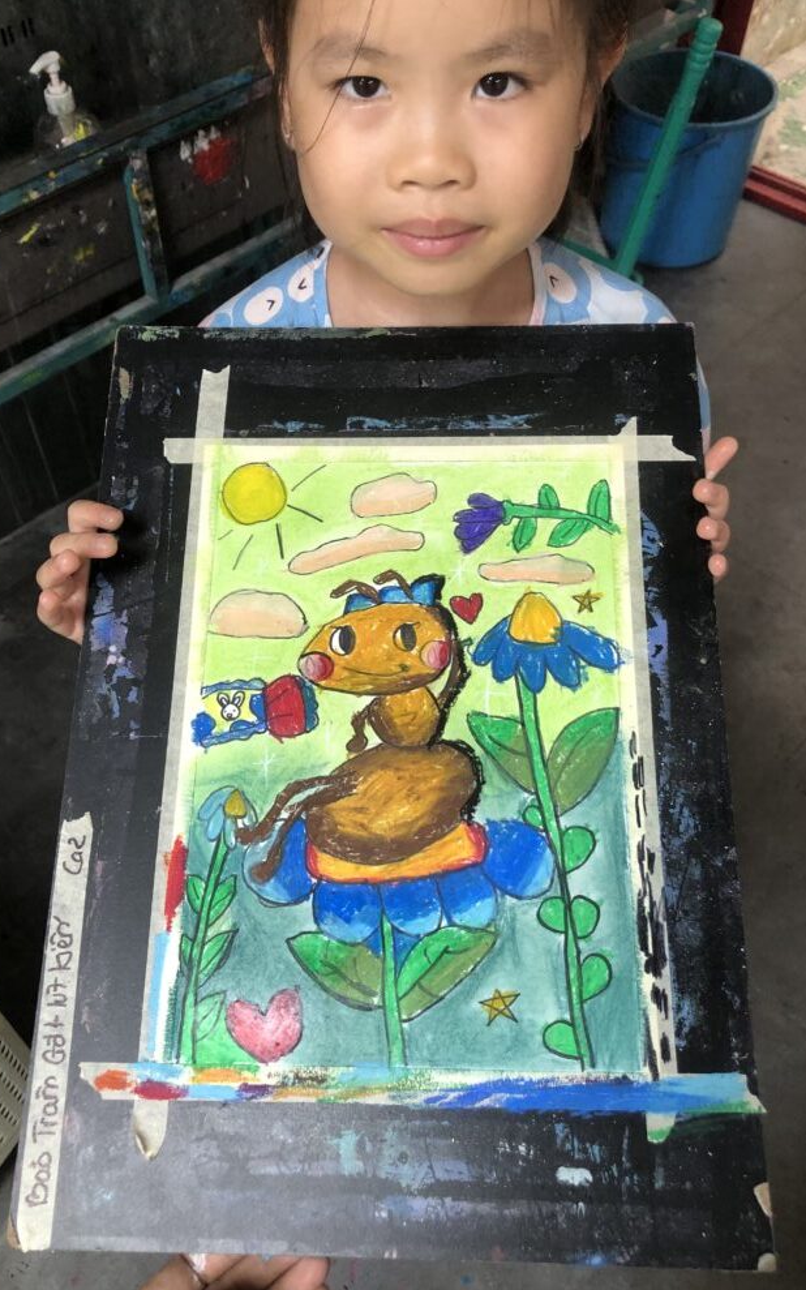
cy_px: 650
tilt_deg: -51.7
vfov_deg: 62.9
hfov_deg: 41.8
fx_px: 1055
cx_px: 386
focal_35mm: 30
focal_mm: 3.99
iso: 32
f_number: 1.8
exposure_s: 1/30
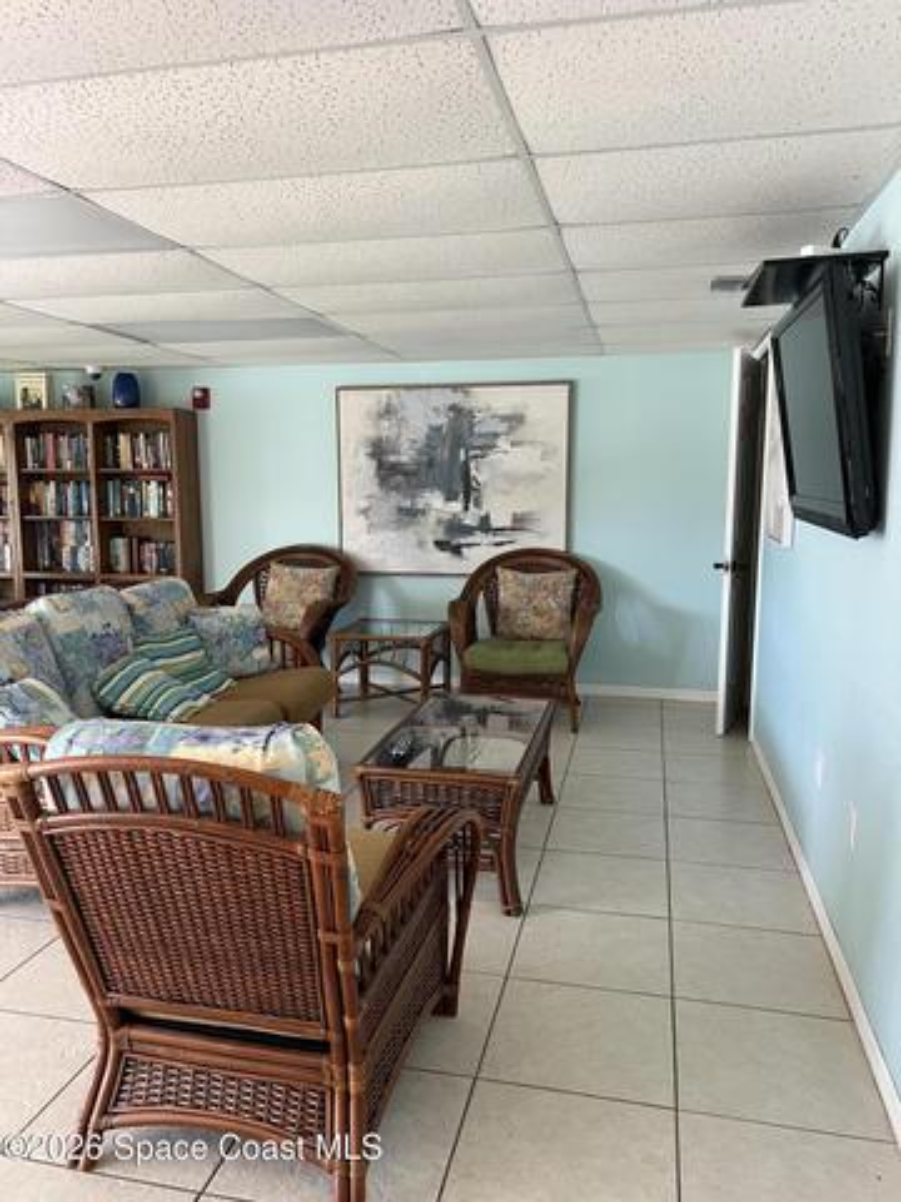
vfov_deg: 67.3
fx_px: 902
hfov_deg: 53.1
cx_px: 450
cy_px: 601
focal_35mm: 26
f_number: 1.5
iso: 125
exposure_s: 1/90
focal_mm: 5.7
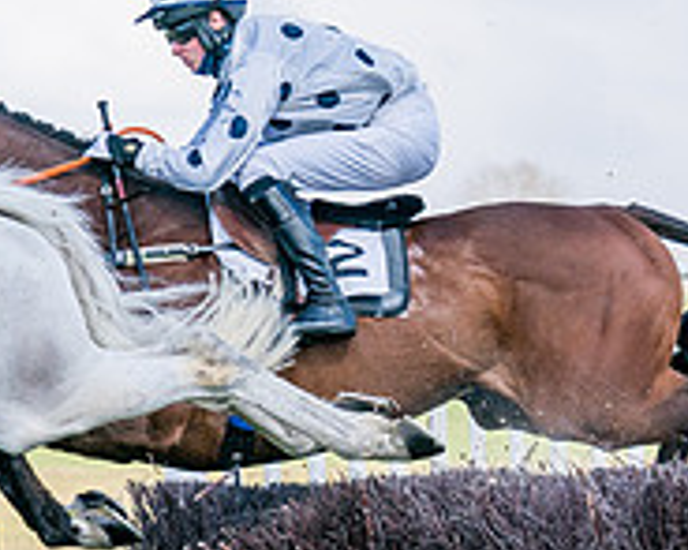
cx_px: 160
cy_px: 374
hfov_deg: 5.7
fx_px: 6960
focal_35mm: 342
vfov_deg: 4.5
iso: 200
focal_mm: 85
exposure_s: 1/1600
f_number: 4
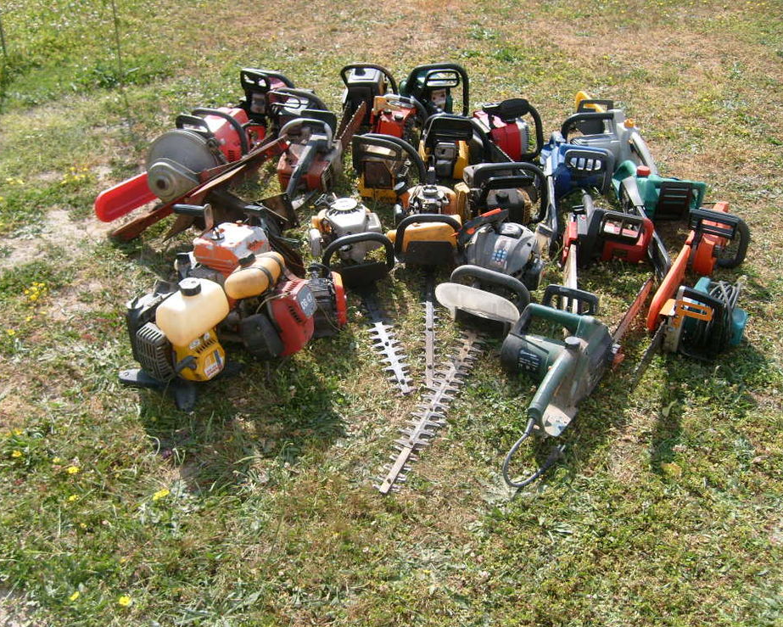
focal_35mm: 37
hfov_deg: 49.1
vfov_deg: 40.2
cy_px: 311
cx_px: 389
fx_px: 858
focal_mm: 5.8
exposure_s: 1/180
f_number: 7.1
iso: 80
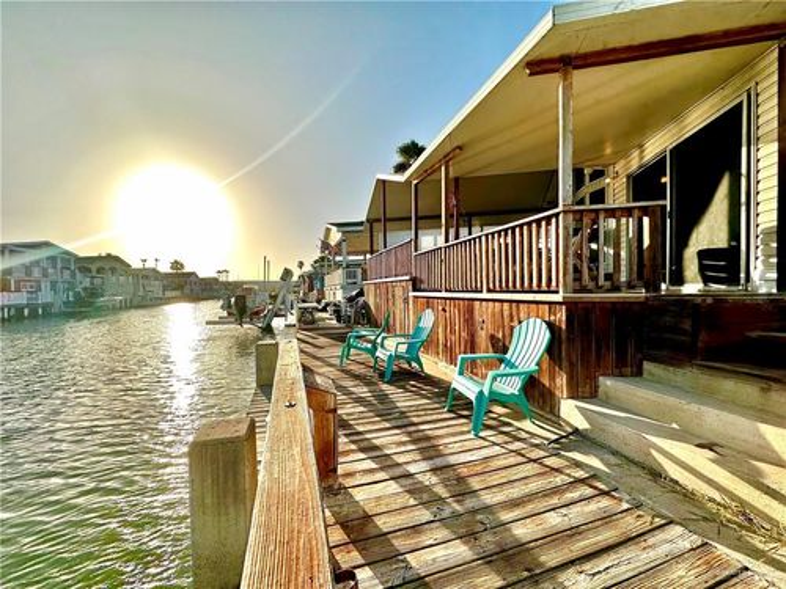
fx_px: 318
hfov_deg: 102.1
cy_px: 294
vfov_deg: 85.7
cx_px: 393
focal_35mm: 14
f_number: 2.2
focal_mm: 2.22
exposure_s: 1/2174
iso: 50
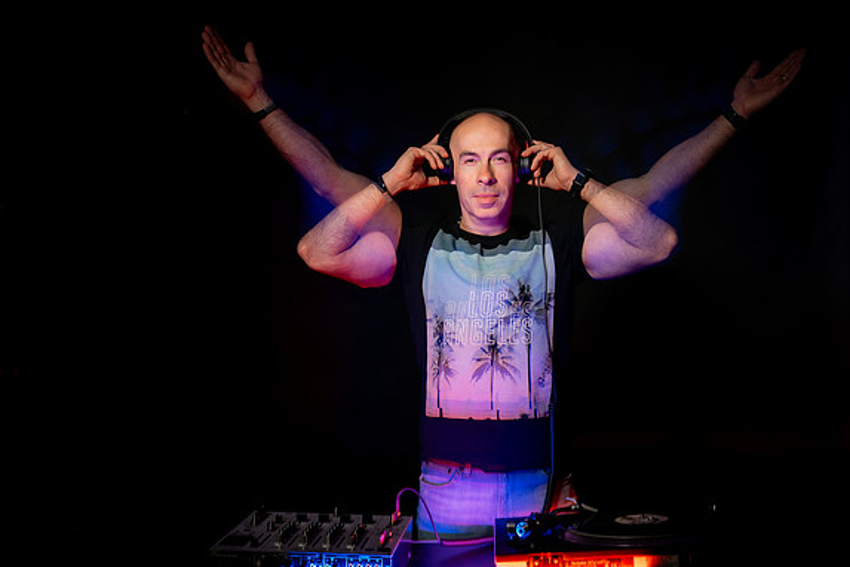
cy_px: 293
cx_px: 434
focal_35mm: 51
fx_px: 1204
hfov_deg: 38.9
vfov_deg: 26.5
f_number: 8
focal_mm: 49
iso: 200
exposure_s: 1.3
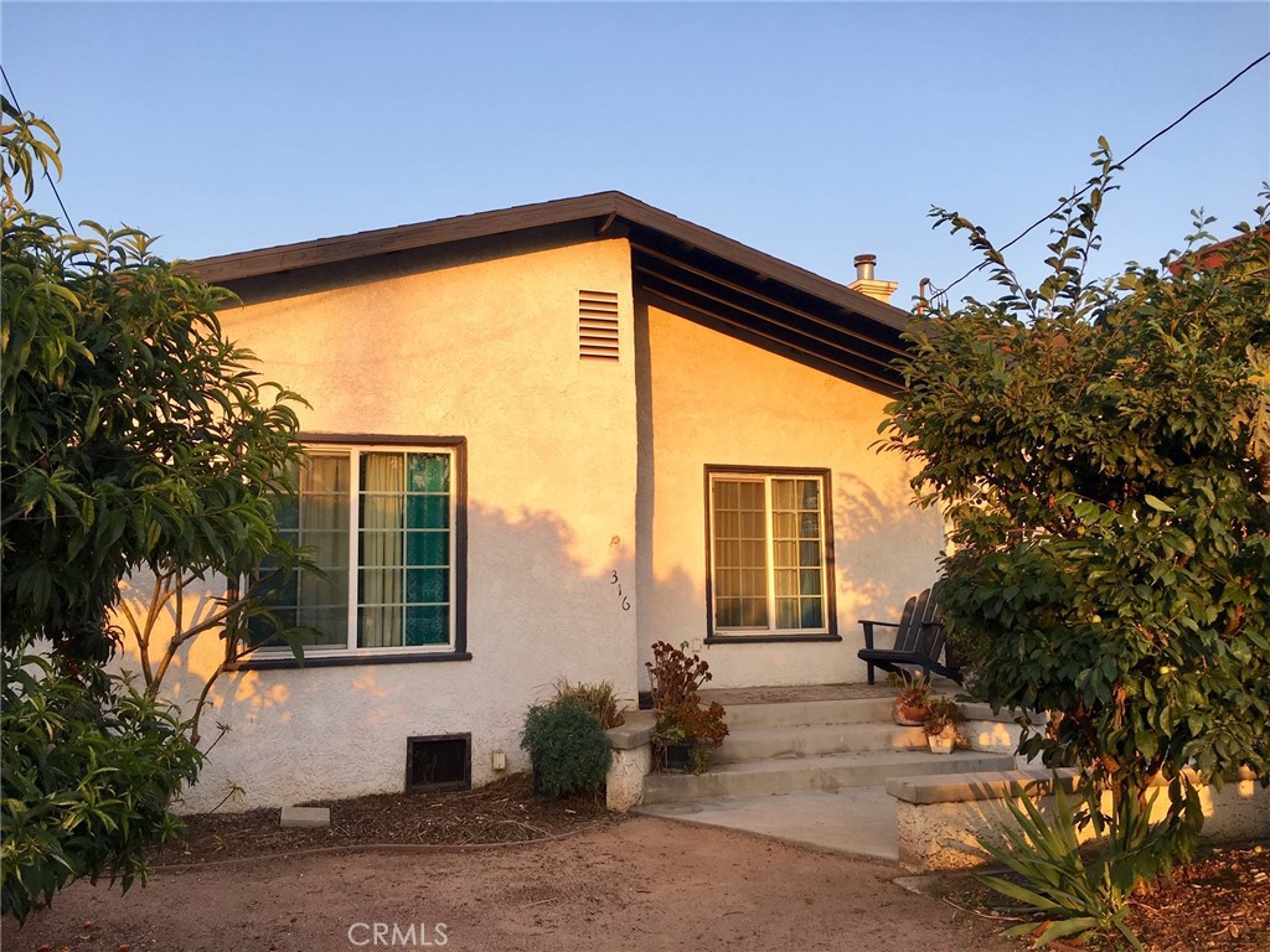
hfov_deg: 61.7
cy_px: 476
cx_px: 635
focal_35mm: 29
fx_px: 1064
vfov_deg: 48.2
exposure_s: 1/260
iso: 25
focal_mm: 4.15
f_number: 2.2
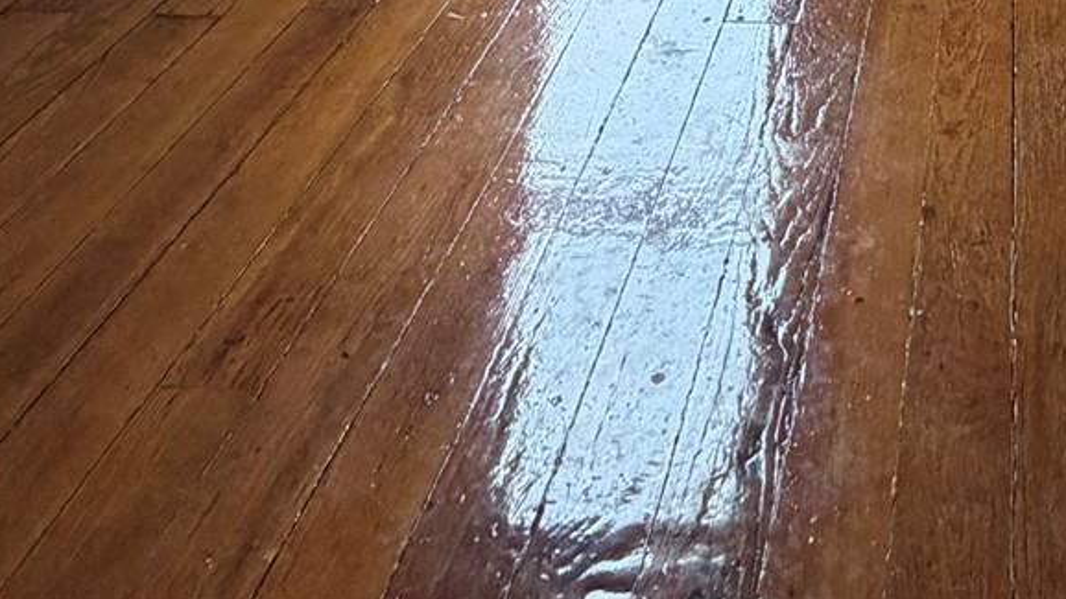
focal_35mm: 54
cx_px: 1014
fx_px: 1526
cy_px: -811
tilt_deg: +1.4
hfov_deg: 35.5
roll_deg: +0.2
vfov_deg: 14.8
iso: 250
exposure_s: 1/120
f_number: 2.2
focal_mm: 2.22
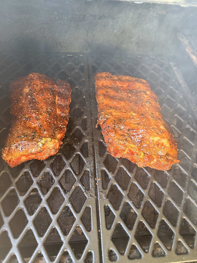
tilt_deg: -57.5
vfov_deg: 71.6
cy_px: 132
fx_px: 182
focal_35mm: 24
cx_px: 98
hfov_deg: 56.8
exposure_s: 1/60
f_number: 1.78
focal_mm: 6.76
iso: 320
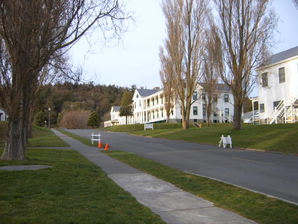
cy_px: 112
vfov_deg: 40.7
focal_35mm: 35
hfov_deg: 52.6
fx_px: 301
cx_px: 149
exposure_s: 1/125
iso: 50
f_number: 2.8
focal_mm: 5.8
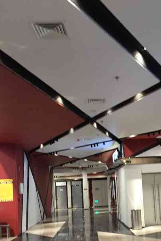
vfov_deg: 42.0
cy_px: 165
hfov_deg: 28.7
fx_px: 309
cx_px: 127
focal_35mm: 46
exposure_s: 1/30
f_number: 2.2
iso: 160
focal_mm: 4.15
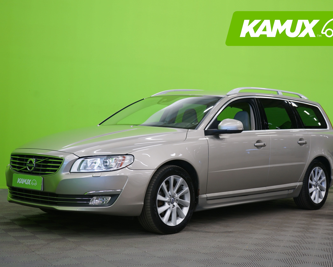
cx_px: 175
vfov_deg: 26.7
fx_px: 562
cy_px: 133
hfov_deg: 33.0
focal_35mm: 57
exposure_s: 1/10
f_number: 4.5
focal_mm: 50
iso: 400
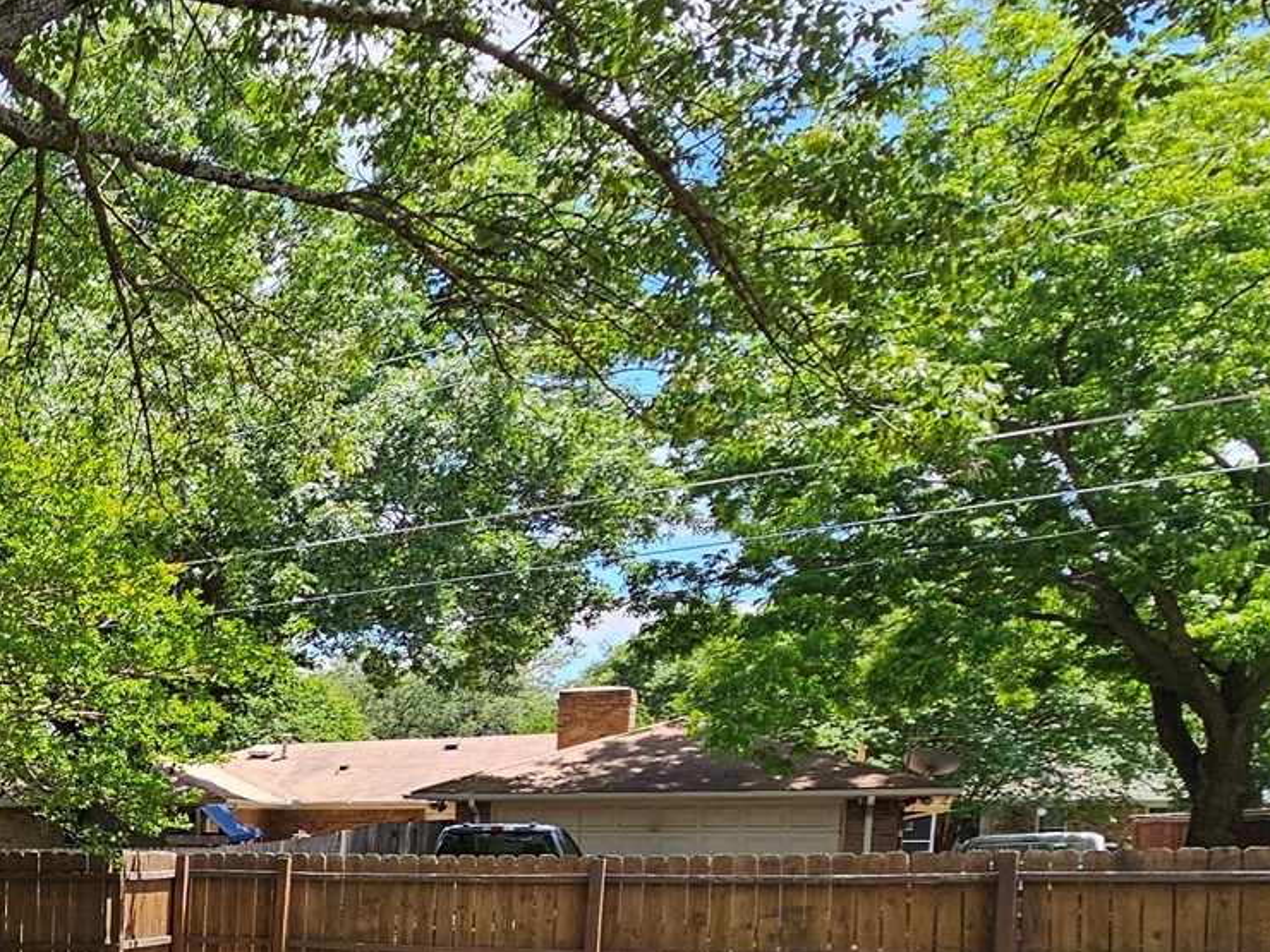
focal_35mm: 36
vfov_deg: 36.1
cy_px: 933
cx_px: -388
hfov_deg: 35.1
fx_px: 1321
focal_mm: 2.2
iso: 50
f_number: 2.2
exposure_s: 1/594
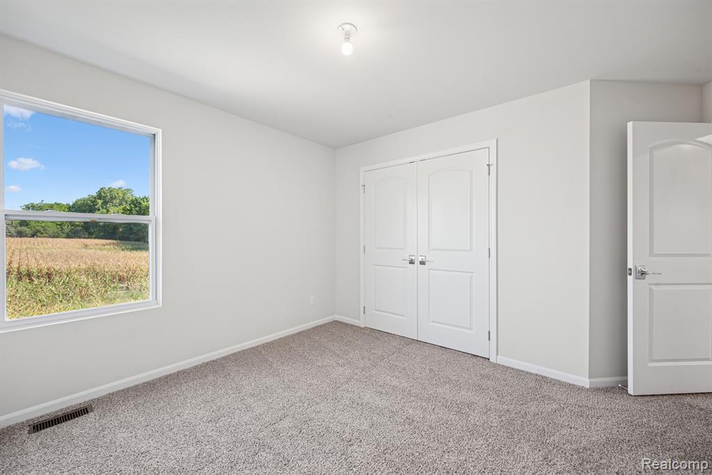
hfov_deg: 104.2
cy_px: 238
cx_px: 356
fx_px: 277
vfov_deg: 81.2
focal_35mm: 14
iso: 80
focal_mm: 14
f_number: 9
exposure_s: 1/1.25
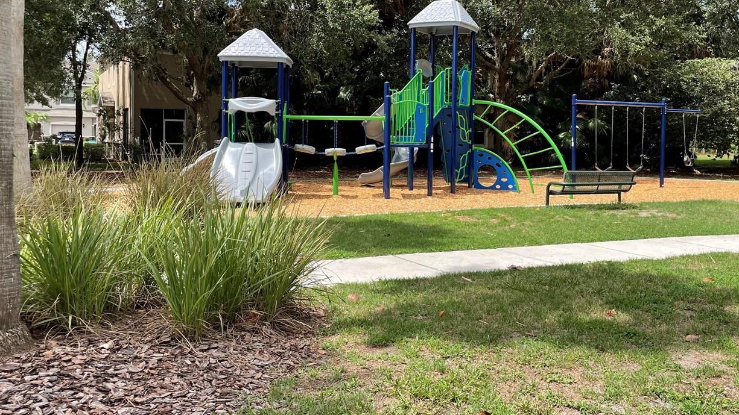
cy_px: 143
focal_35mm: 37
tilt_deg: -1.0
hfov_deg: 53.7
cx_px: 440
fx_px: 725
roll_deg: -0.6
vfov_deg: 31.8
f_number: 1.6
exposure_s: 1/1855
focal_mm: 4.2
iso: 32
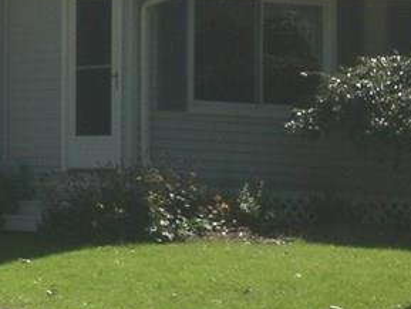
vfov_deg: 5.6
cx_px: -216
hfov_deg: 7.3
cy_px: -16
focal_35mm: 266
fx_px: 3160
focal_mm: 12.47
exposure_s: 1/200
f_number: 6.4
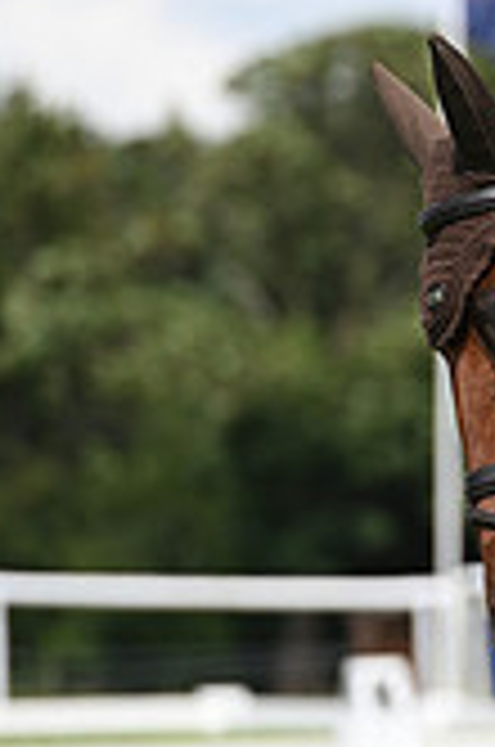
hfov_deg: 1.9
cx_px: 1246
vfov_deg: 2.9
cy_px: 245
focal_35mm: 701
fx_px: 14518
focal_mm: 200
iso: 180
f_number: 4.5
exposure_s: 1/1250
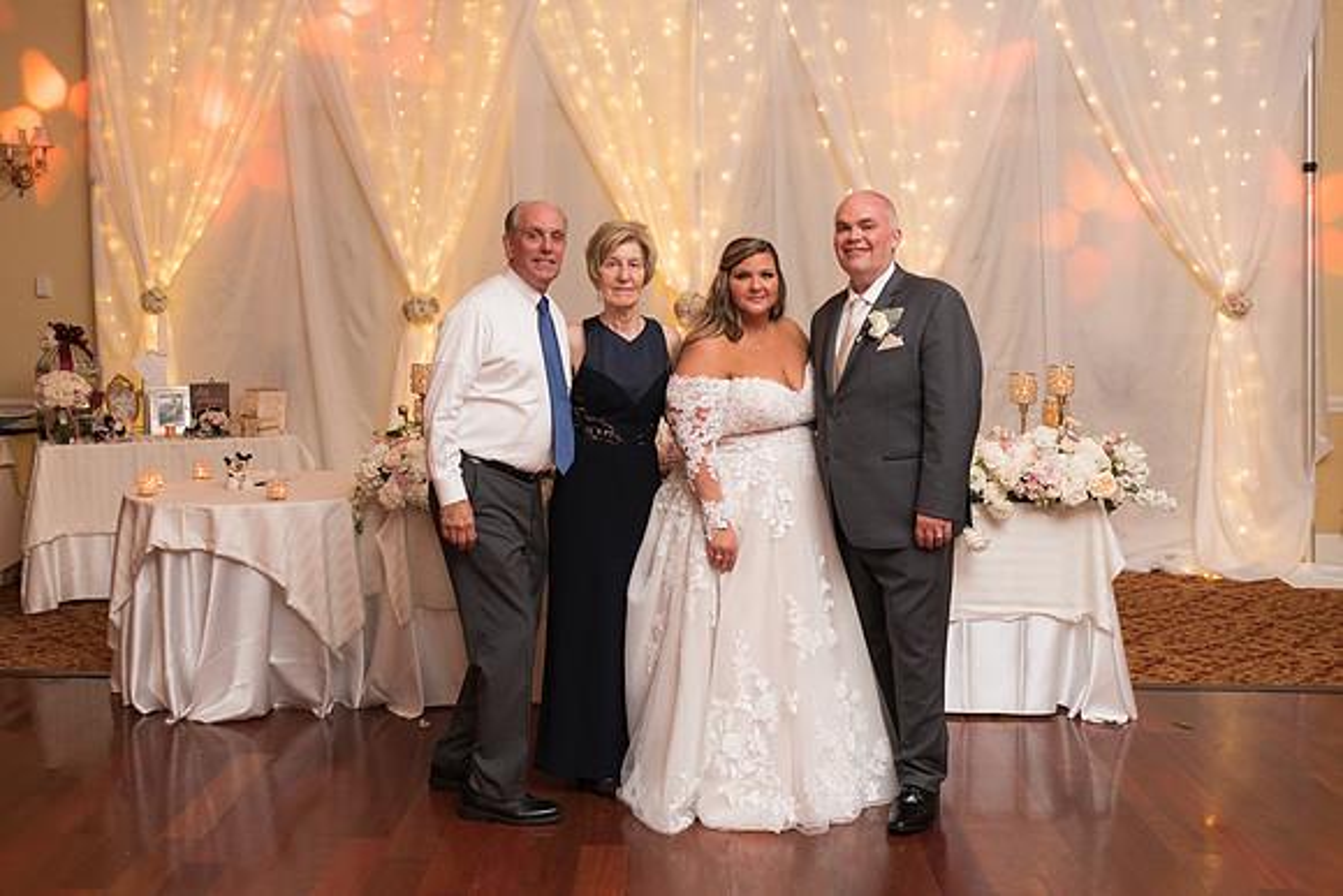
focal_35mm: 40
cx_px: 585
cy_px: 396
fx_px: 1484
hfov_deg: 48.6
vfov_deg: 33.6
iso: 640
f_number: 2.8
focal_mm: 35
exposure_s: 1/125
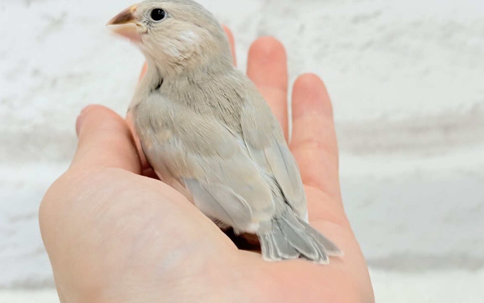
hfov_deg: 35.7
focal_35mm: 57
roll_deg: +2.8
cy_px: 139
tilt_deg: -6.8
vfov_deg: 22.7
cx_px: 245
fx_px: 752
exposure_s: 1/50
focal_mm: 5.96
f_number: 1.6
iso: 32
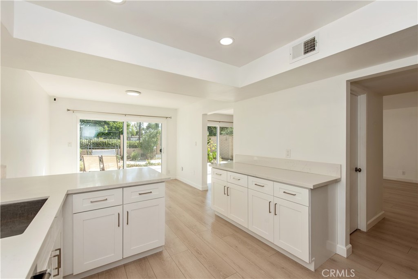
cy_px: 140
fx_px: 186
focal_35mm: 16
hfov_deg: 96.7
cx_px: 209
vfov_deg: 73.8
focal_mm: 16
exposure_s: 1/125
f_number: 5.6
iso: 110
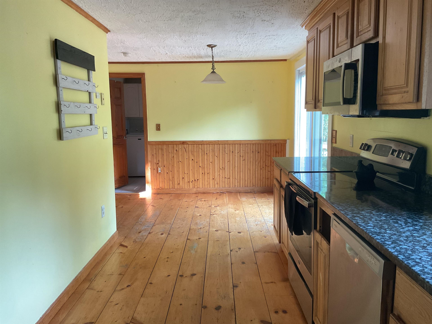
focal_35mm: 29
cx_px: 216
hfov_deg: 61.7
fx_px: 362
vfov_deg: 48.2
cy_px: 162
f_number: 1.8
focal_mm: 3
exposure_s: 1/30
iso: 320
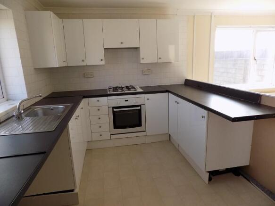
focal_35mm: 23
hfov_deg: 73.9
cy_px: 103
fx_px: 183
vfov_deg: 58.9
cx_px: 138
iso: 80
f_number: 3.1
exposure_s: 1/80
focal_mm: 4
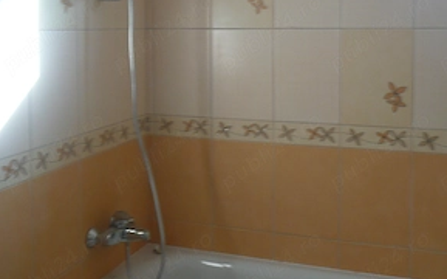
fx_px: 572
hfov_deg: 42.7
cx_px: 217
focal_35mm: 47
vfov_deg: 26.9
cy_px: 59
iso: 125
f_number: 3.5
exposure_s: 1/30
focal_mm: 5.2
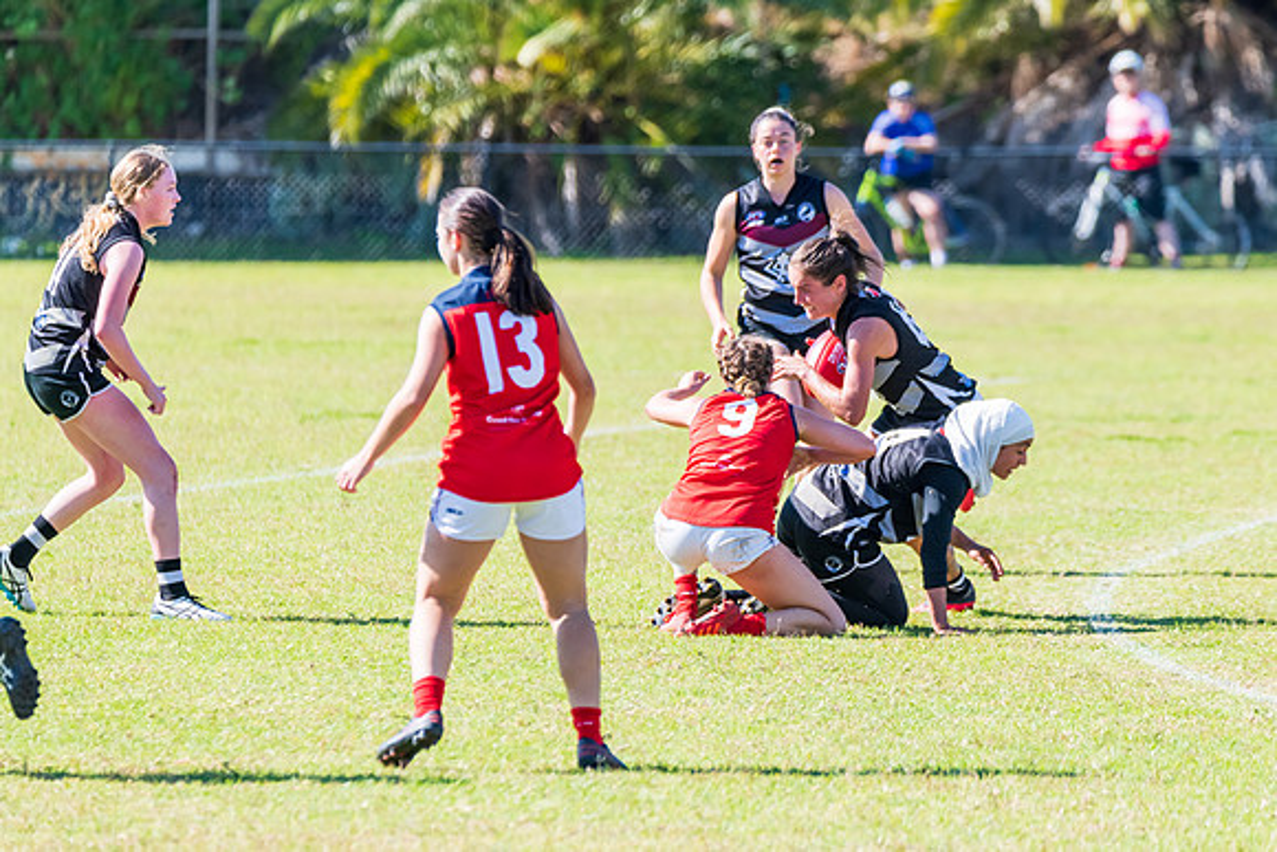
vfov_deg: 3.2
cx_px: 745
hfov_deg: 4.9
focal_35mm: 424
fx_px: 15028
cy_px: 458
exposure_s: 1/2000
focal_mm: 360
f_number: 6.3
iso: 800
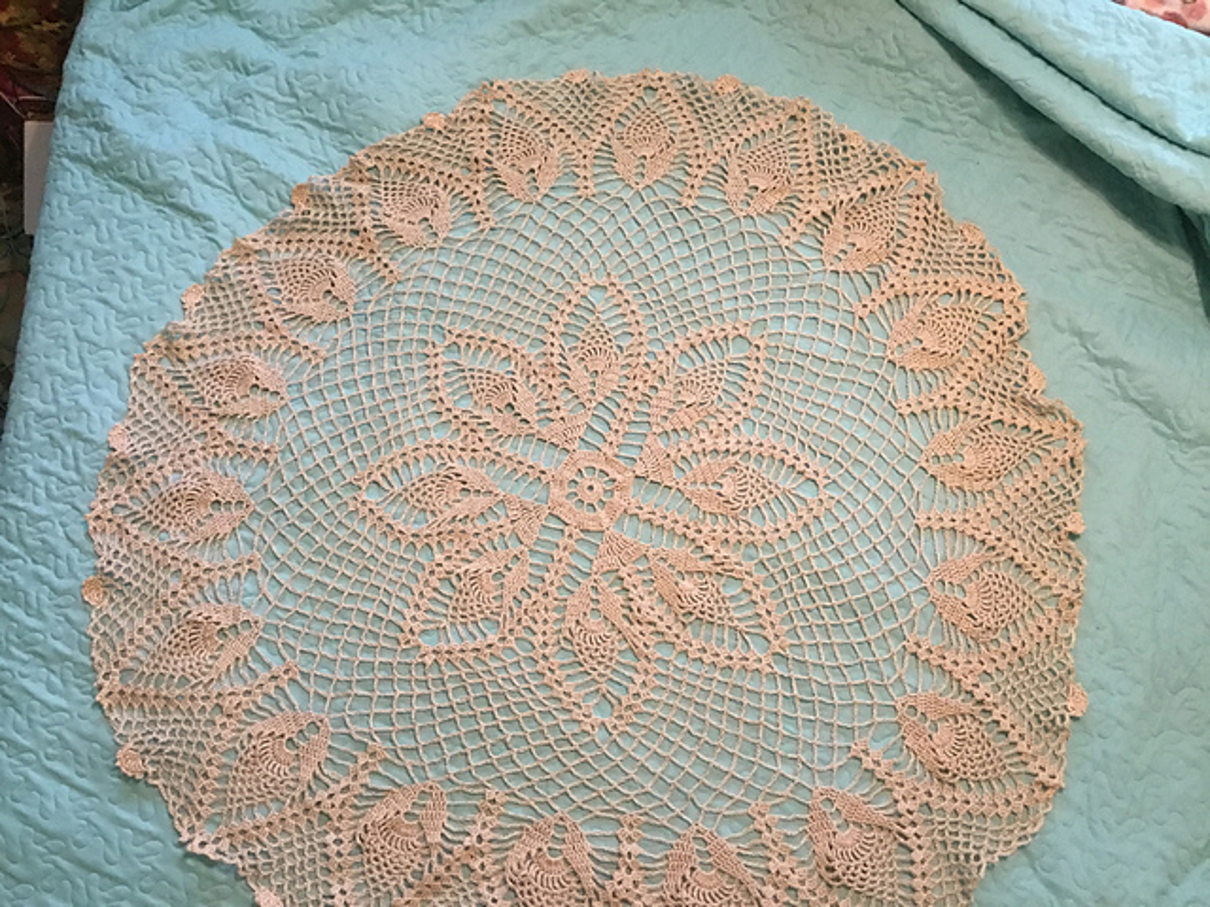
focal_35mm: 31
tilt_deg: -71.6
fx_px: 1084
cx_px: 605
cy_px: 454
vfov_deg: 45.4
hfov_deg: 58.4
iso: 160
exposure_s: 1/30
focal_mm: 3.3
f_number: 2.4
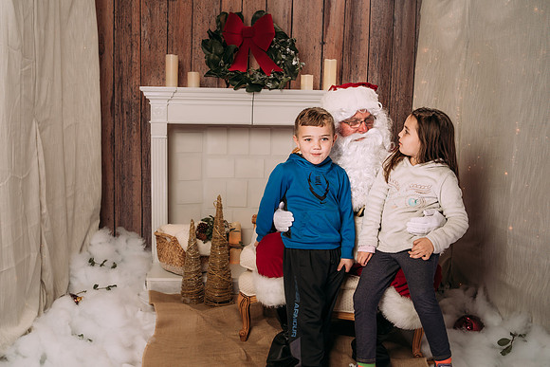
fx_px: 604
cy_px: 193
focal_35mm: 39
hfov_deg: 48.9
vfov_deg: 33.8
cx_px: 248
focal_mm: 35
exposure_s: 1/100
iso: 100
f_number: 5.6
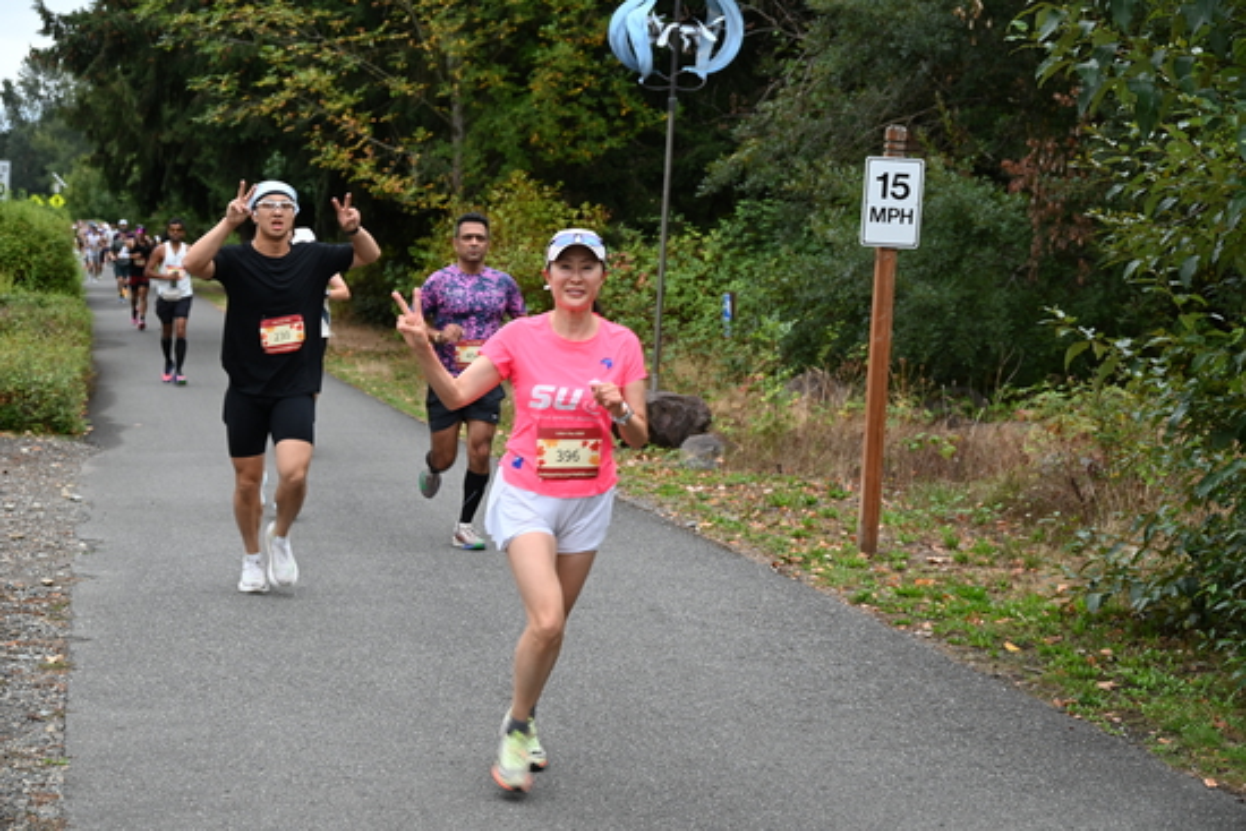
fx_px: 2423
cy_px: 416
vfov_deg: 19.5
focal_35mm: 70
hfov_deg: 28.8
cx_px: 623
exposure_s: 1/125
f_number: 6
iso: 500
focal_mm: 70
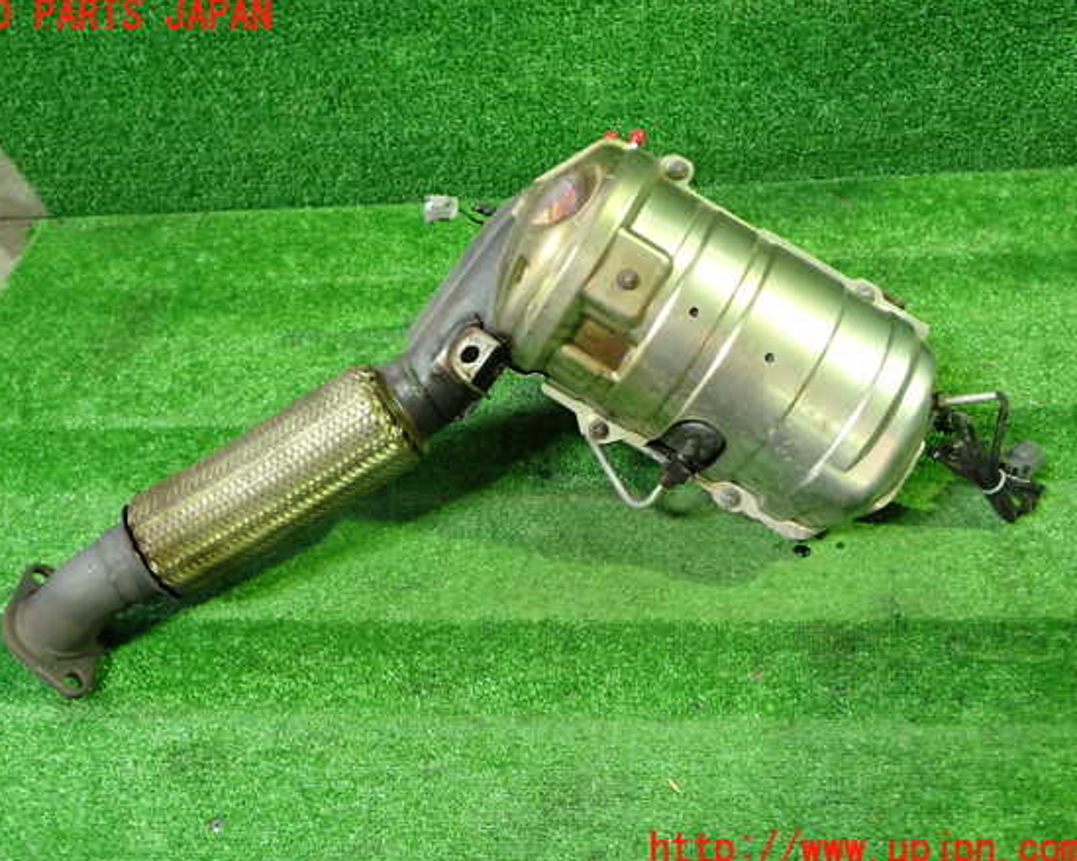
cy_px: 433
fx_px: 1020
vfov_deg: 45.8
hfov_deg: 55.6
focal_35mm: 32
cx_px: 504
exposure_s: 1/30
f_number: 2.3
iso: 500
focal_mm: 5.4
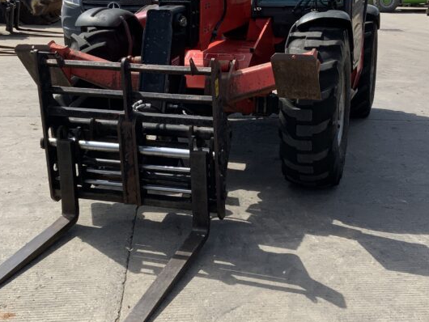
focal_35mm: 56
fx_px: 694
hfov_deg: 34.3
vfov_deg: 26.0
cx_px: 223
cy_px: 112
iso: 16
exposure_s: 1/1848
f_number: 1.8
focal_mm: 3
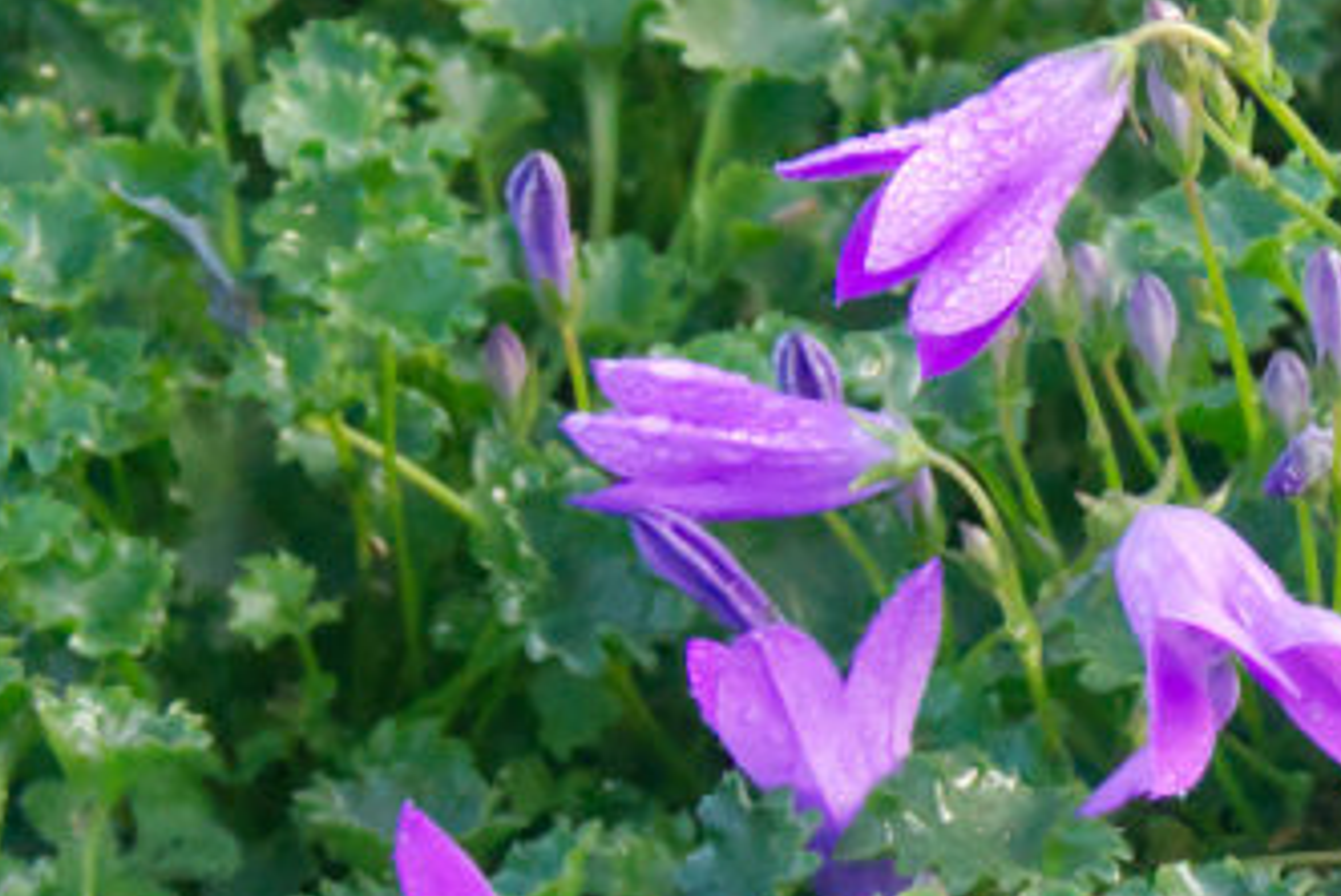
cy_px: 278
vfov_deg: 4.6
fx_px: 11103
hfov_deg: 6.9
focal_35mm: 298
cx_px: 1527
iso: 3200
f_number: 10
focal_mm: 55
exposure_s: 1/200
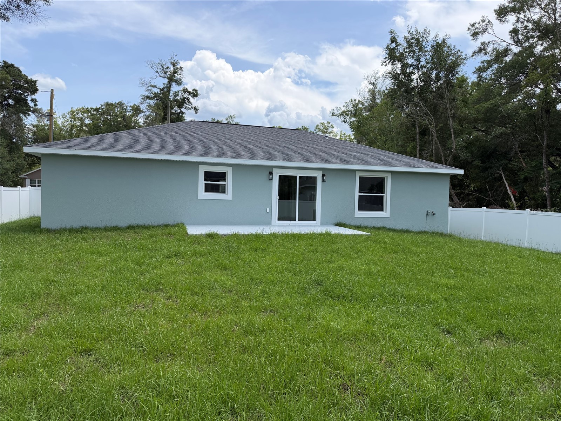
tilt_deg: -0.6
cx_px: 280
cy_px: 210
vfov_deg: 56.8
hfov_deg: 71.6
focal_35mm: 24
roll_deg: -2.4
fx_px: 389
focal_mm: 6.76
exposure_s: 1/4167
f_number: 1.78
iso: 100
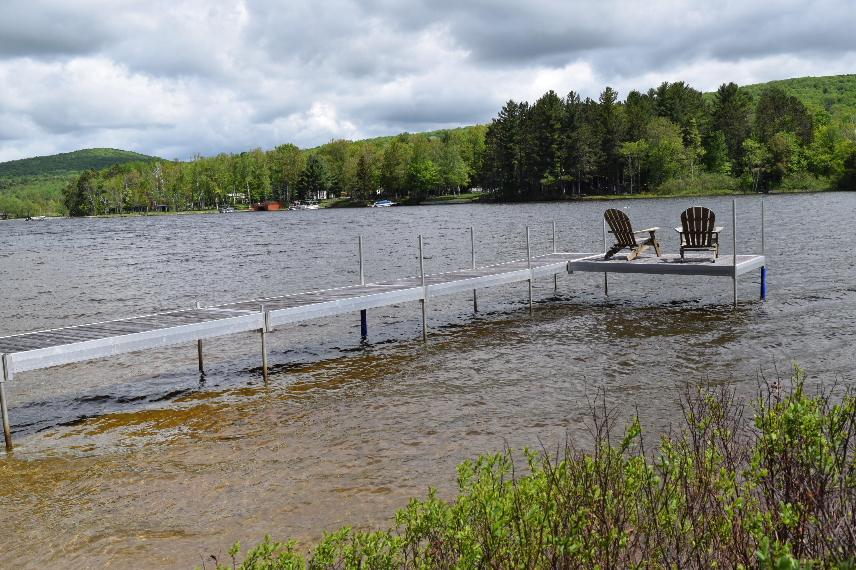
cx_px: 428
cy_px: 285
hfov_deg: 53.1
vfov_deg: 36.9
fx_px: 856
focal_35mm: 36
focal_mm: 24
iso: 200
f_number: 10
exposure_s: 1/400
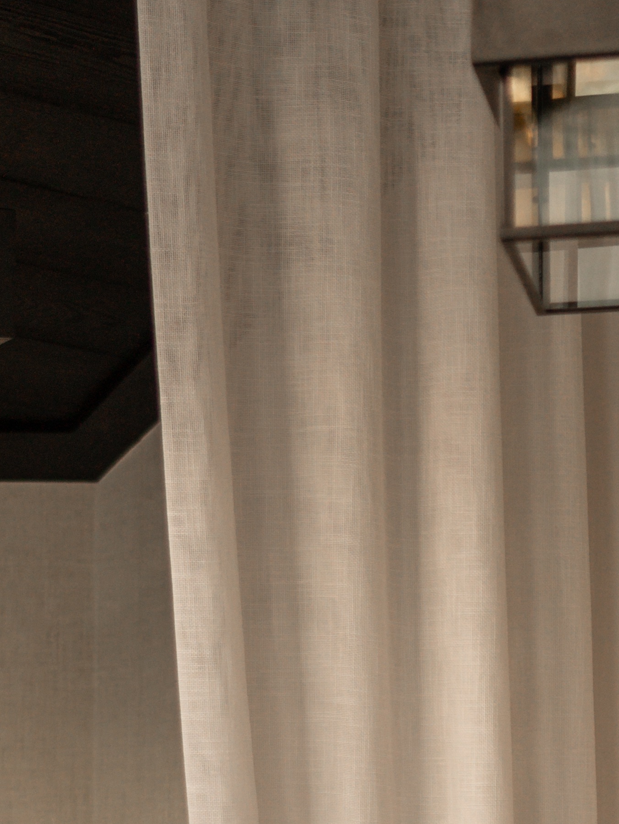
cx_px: 75
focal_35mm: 110
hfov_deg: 13.4
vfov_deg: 17.5
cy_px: 821
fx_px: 2622
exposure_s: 1/1250
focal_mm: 35
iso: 320
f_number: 1.4
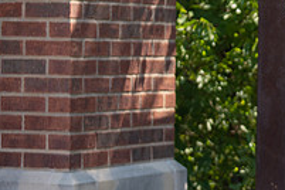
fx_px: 1599
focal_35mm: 202
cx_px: 383
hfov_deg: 10.0
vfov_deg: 6.8
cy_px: 69
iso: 100
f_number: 2.8
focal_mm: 70
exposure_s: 1/320
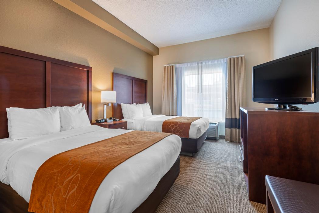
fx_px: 142
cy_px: 106
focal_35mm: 16
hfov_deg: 96.7
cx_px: 160
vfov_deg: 73.8
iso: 400
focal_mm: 16
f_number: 11
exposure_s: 1/2
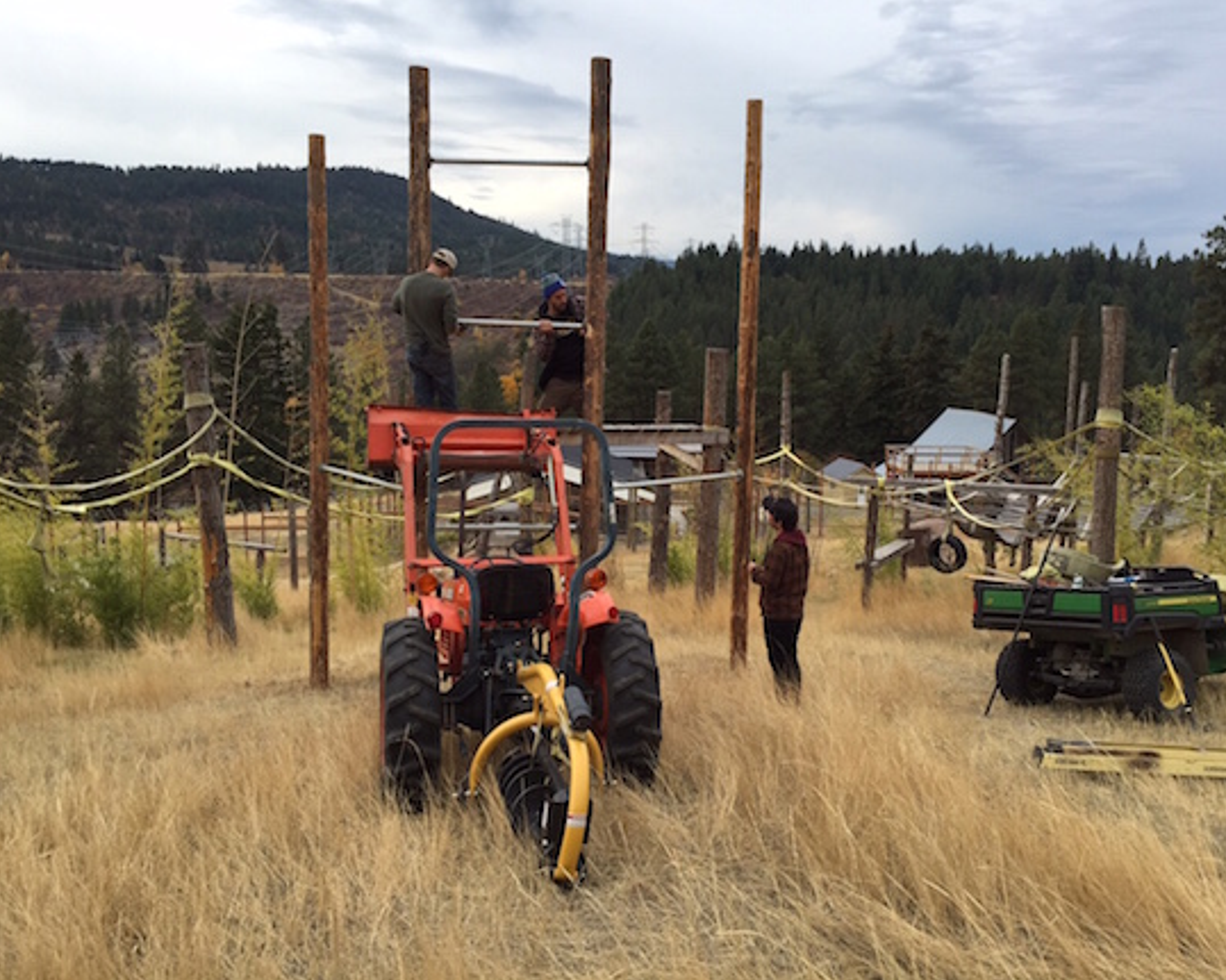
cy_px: 481
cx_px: 644
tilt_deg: -7.9
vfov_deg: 47.1
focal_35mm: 31
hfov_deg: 57.2
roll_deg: -1.6
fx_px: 1125
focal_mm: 4.15
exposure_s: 1/682
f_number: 2.2
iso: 32
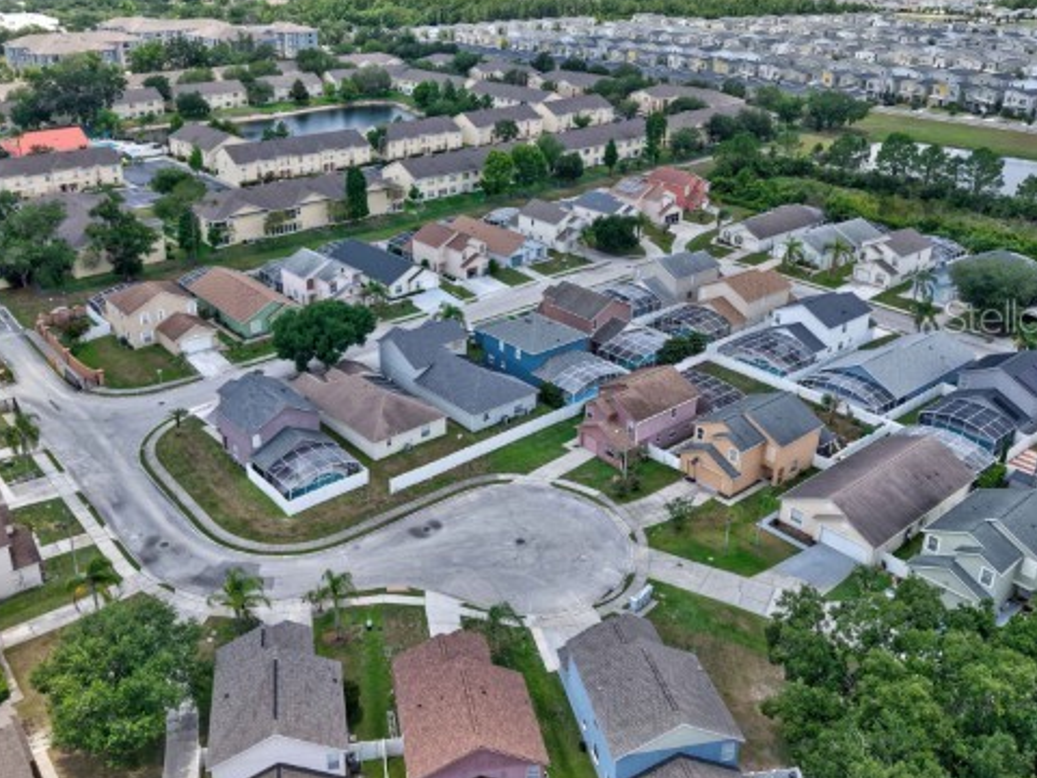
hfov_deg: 56.7
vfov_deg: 44.0
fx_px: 959
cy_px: 316
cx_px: 456
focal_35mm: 32
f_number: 1.8
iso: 200
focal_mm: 8.7
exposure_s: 1/3200
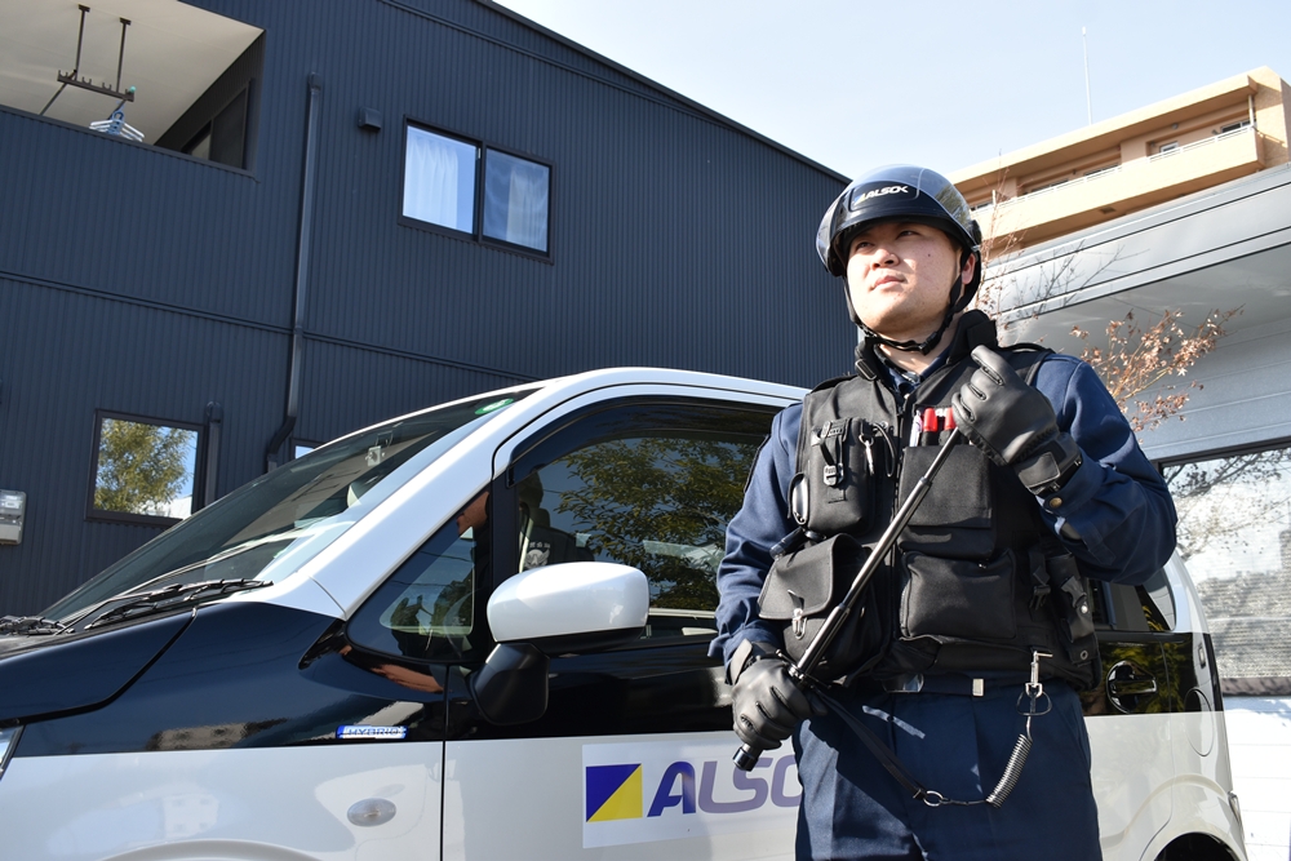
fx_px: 1291
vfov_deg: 36.9
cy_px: 430
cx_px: 646
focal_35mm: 36
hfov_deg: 53.1
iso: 200
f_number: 7.1
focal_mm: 24
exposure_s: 1/250
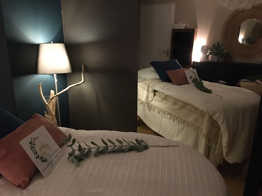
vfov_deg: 48.2
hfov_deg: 61.7
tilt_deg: -17.7
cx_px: 131
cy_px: 98
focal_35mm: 29
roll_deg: -0.4
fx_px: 219
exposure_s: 1/17
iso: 400
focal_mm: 4.15
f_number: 2.2
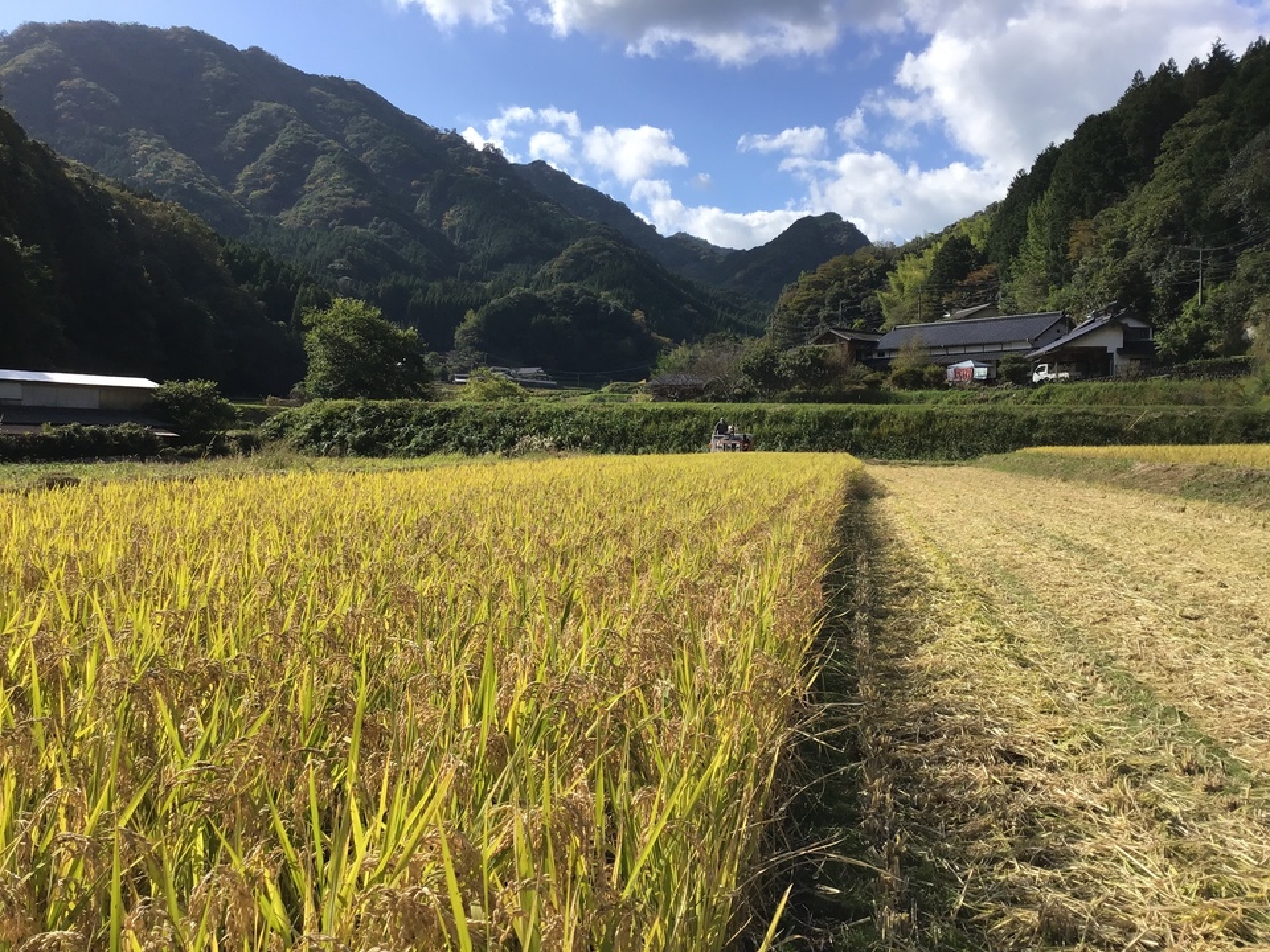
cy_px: 476
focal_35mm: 31
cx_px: 635
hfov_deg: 58.4
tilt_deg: -1.9
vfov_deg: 45.4
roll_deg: -1.7
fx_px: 1137
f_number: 2.4
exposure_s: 1/1253
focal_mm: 3.3
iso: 25
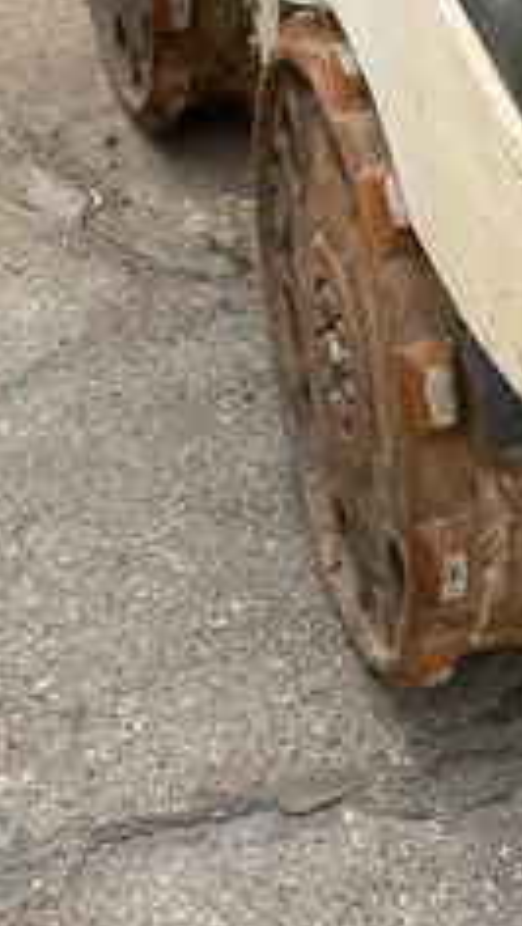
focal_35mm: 88
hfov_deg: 13.3
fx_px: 2162
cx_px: 667
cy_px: 241
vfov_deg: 23.9
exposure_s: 1/321
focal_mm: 4.2
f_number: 1.6
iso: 32
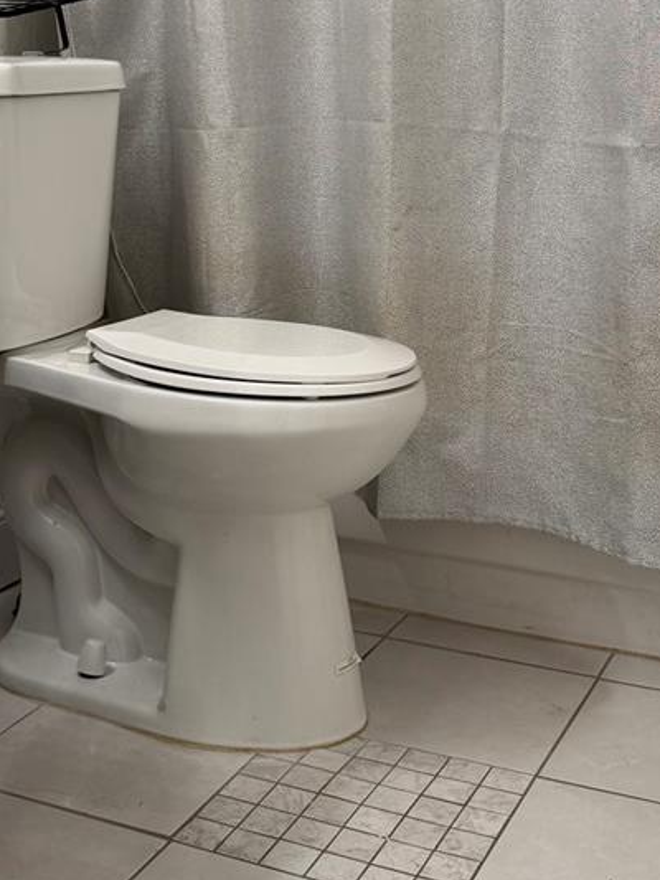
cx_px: 239
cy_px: 134
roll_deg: +0.7
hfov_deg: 26.9
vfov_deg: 34.1
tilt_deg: -2.7
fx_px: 1372
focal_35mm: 54
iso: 125
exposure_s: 1/60
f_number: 1.78
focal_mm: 6.76
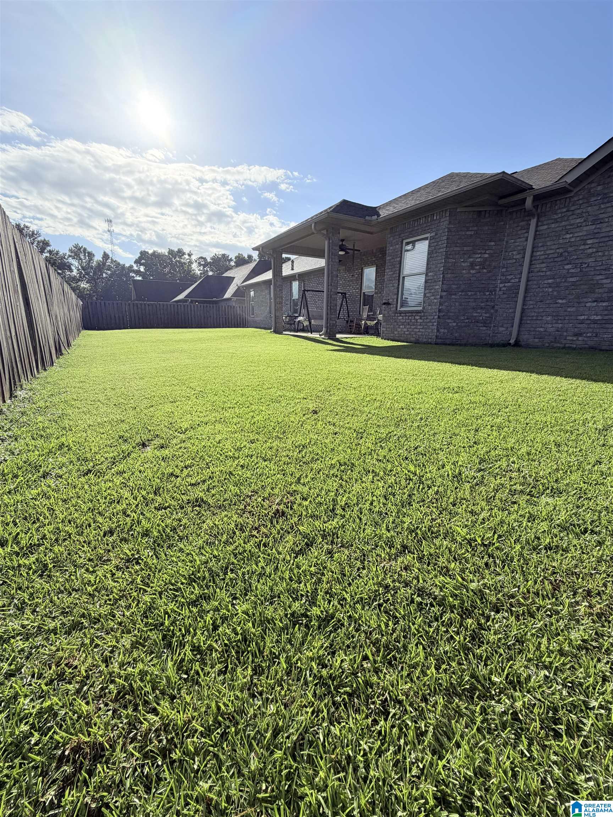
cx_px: 306
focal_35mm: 14
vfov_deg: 102.1
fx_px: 331
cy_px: 408
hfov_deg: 85.7
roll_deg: +0.1
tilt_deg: -14.1
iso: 32
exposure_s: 1/1399
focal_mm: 2.22
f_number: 2.2
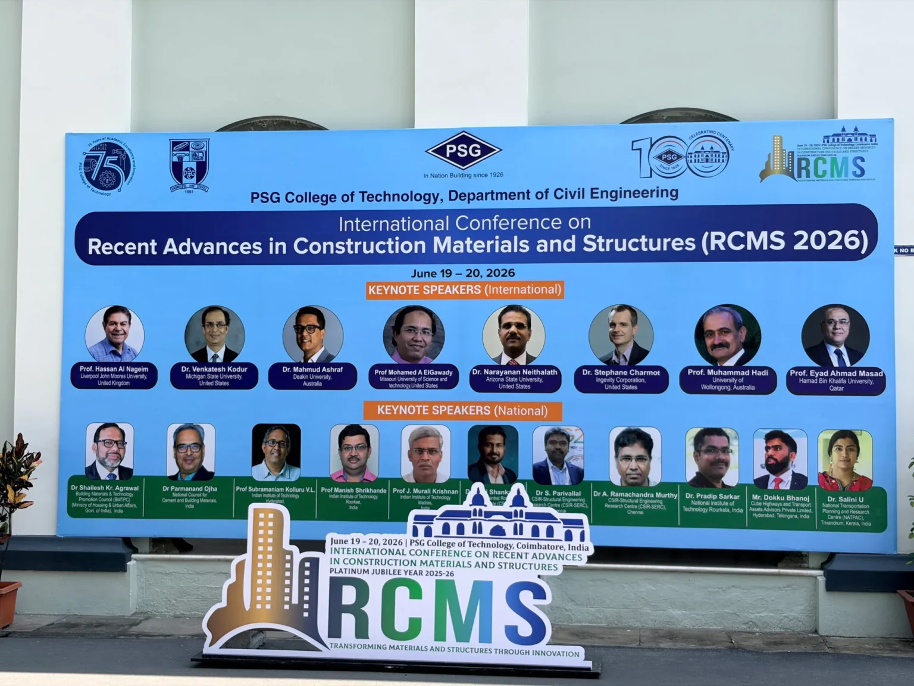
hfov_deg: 36.8
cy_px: 343
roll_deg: -0.3
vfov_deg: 28.0
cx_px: 457
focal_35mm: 52
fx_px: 1373
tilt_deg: +2.9
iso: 32
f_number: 1.6
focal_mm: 5.96
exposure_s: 1/1065
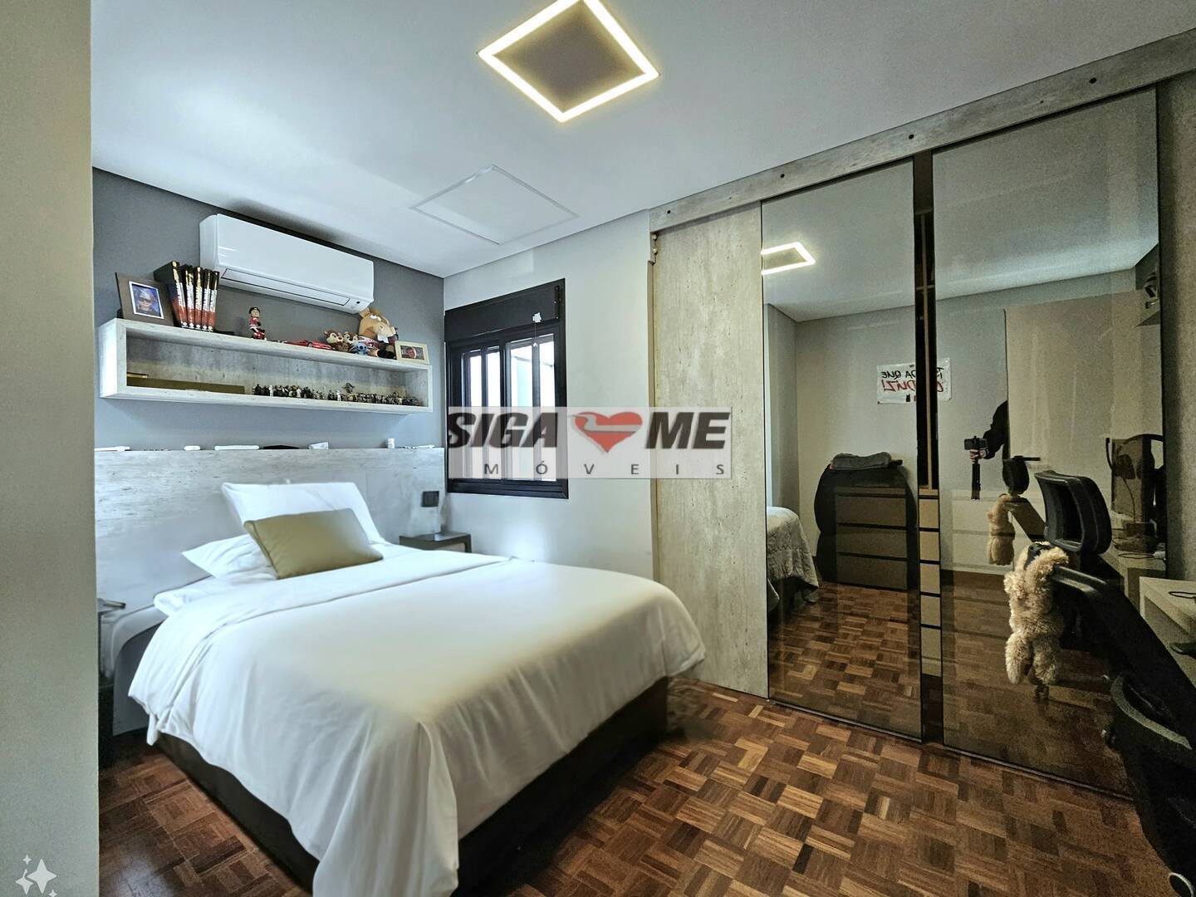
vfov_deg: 89.9
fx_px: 449
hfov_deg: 106.2
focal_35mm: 13
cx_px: 598
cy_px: 448
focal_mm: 2.2
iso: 320
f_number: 2.2
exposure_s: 1/100
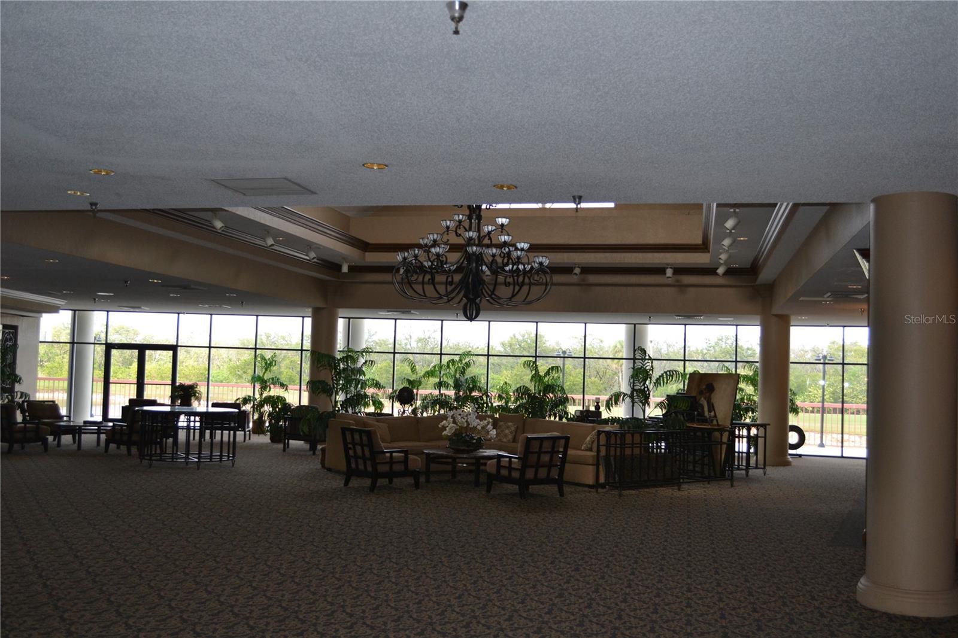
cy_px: 319
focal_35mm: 36
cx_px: 479
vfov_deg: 36.9
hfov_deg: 53.1
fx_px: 958
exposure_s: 1/125
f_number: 4
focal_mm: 24
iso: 360
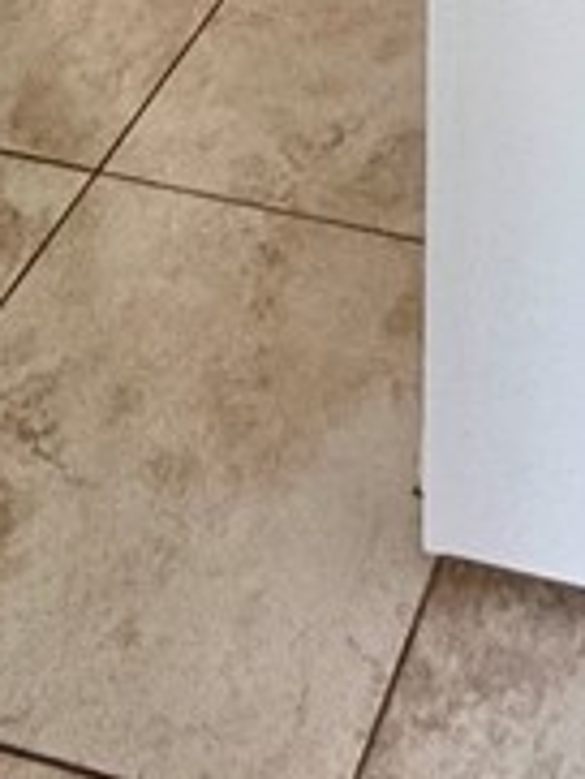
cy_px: -1115
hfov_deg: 17.6
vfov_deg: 14.7
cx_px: 740
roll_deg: -0.6
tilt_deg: -4.8
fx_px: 1778
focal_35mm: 79
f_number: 2.2
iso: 160
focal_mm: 2.22
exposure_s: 1/120
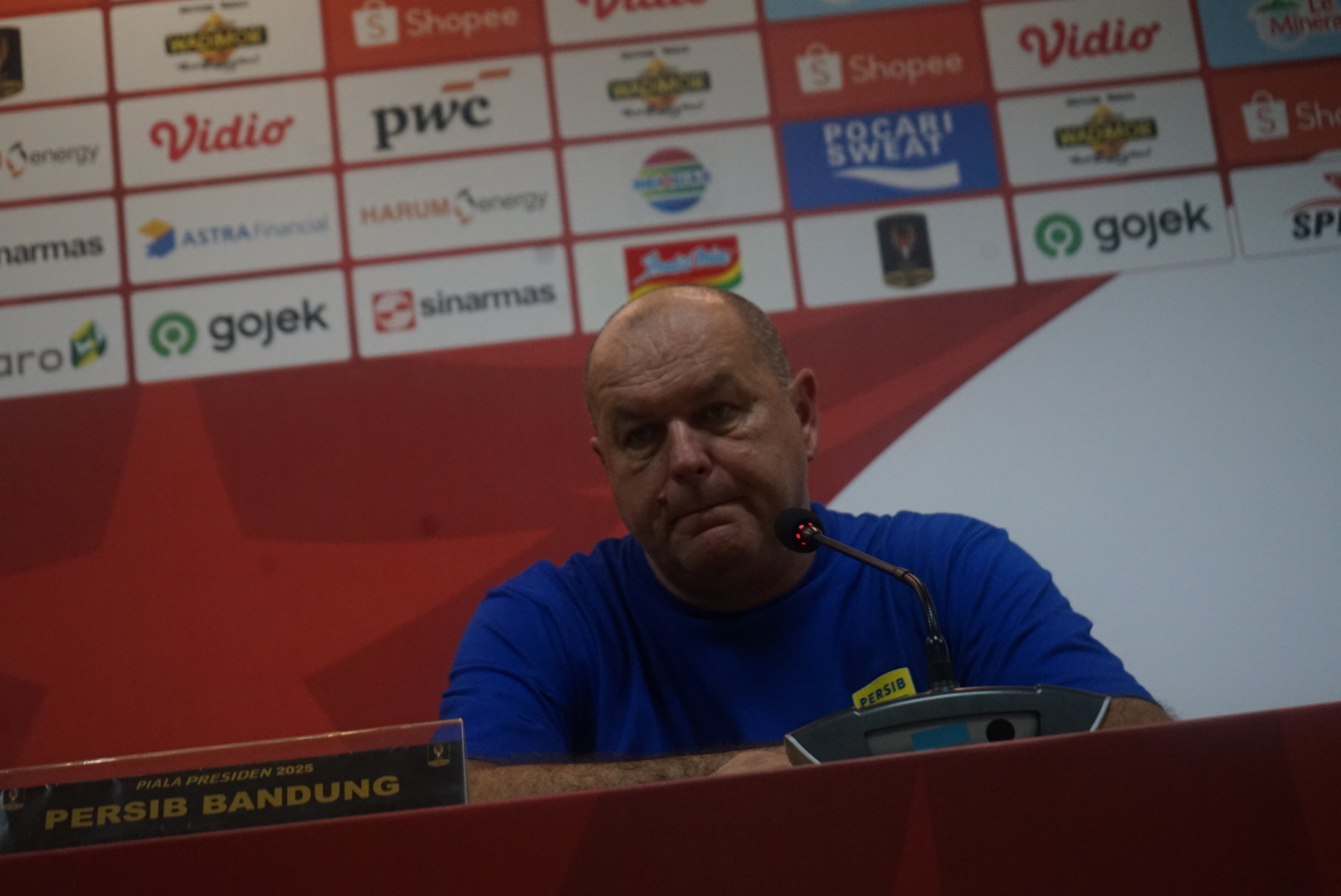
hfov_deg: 28.8
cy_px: 448
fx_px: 2609
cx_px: 670
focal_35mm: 70
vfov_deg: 19.5
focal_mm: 70
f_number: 5.6
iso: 3200
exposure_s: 1/100
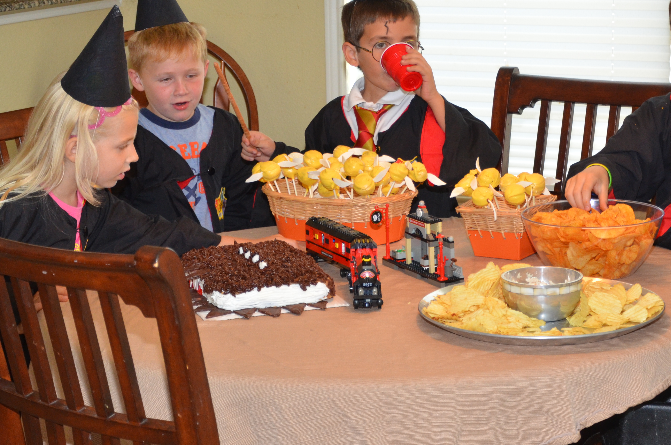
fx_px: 1767
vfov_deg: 14.3
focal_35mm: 95
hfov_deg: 21.5
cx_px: 376
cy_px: 149
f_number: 4.8
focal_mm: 42
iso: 800
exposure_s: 1/60
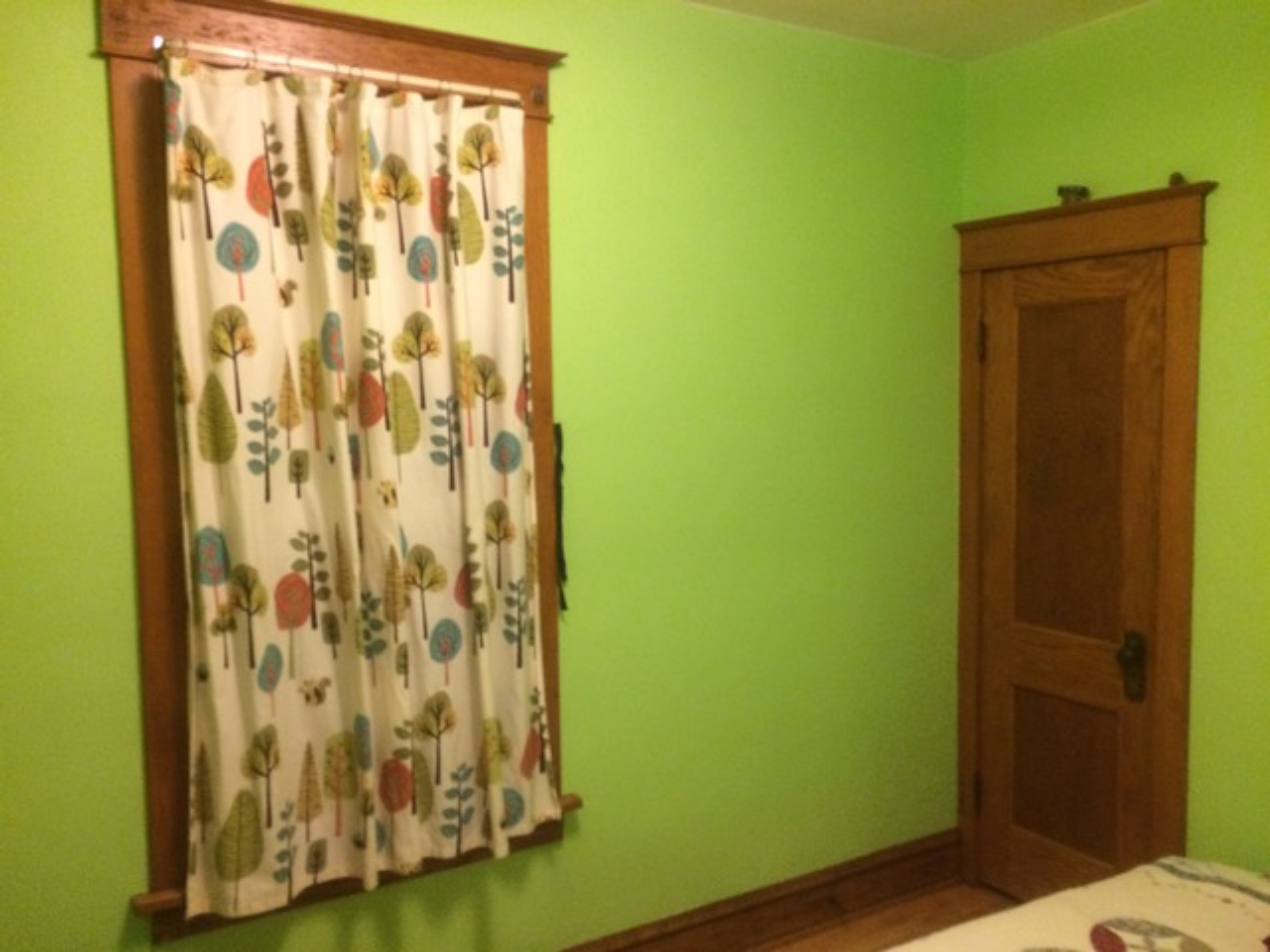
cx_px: 635
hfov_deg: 61.7
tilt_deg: -6.3
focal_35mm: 29
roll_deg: +2.0
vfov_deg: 48.2
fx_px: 1064
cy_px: 476
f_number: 2.2
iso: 320
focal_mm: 4.15
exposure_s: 1/24
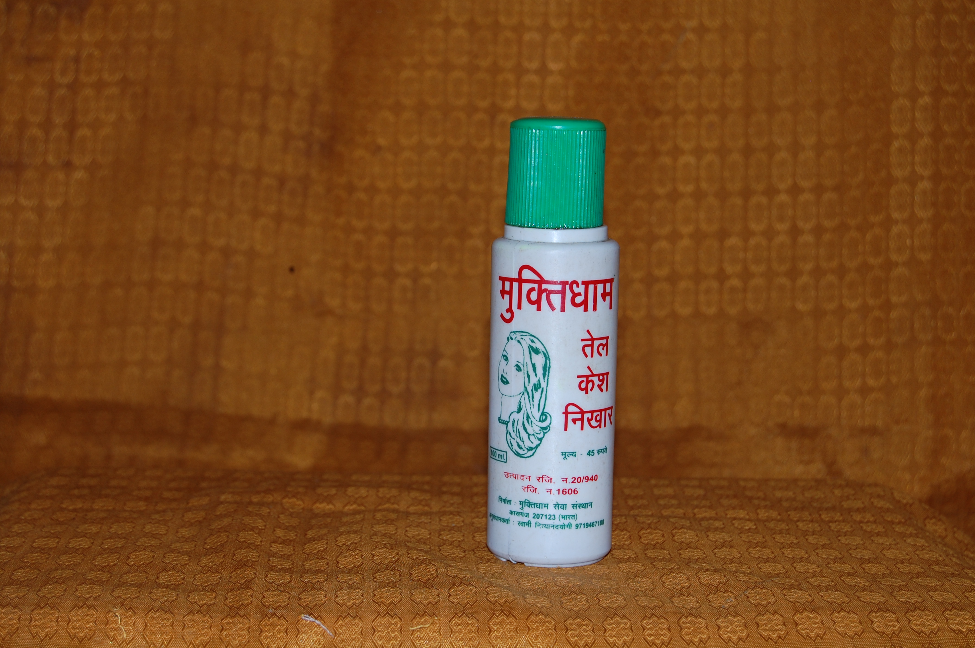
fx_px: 2111
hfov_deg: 26.0
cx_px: 488
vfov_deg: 17.5
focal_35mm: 78
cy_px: 324
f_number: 8
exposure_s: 1/160
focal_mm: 52
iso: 200
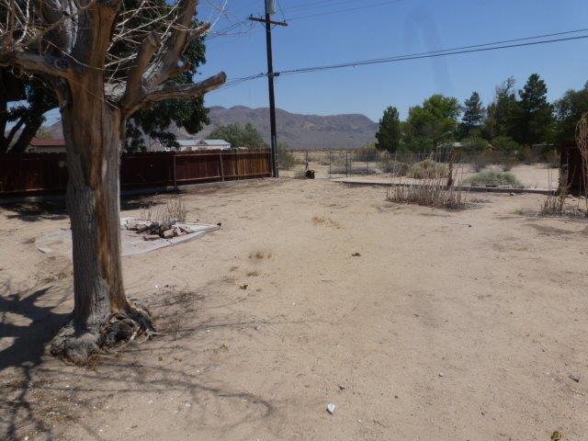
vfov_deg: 56.8
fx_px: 408
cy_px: 220
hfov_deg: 71.6
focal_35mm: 24
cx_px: 294
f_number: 5.6
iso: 100
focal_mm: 4.3
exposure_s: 1/640
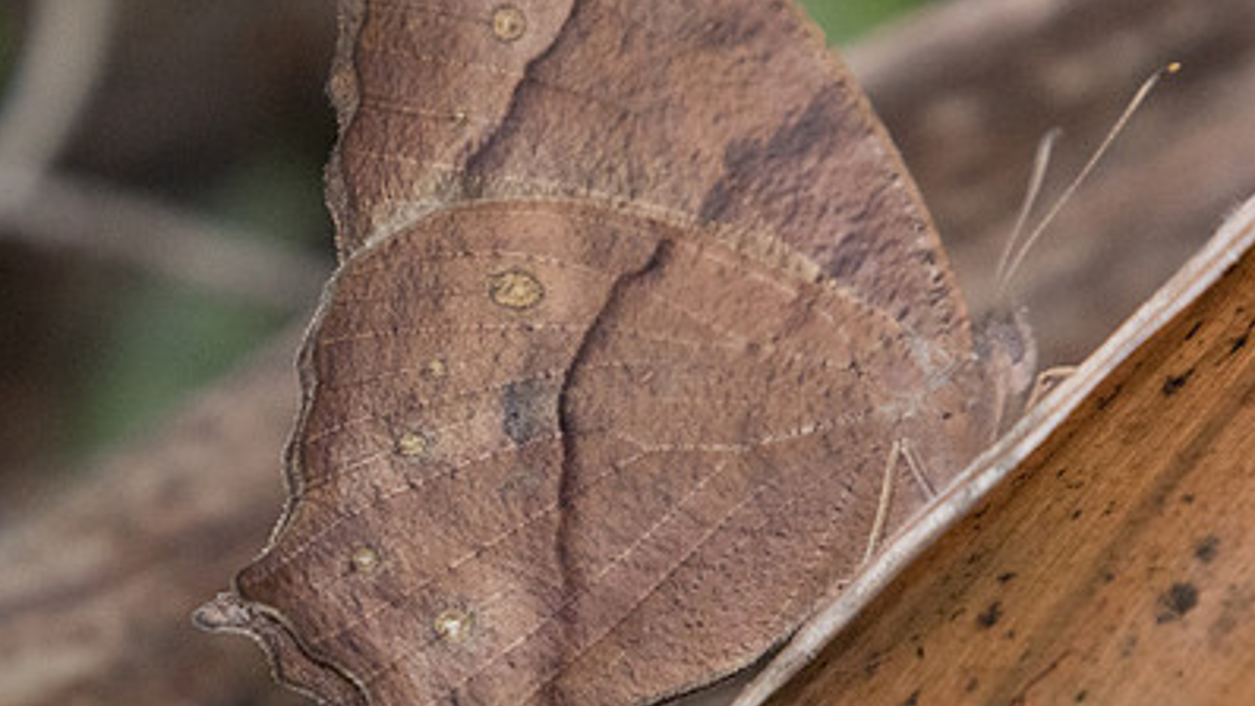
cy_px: 476
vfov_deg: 1.0
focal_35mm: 1228
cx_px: 322
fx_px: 40870
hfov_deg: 1.8
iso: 640
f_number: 6.3
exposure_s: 1/500
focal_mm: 400
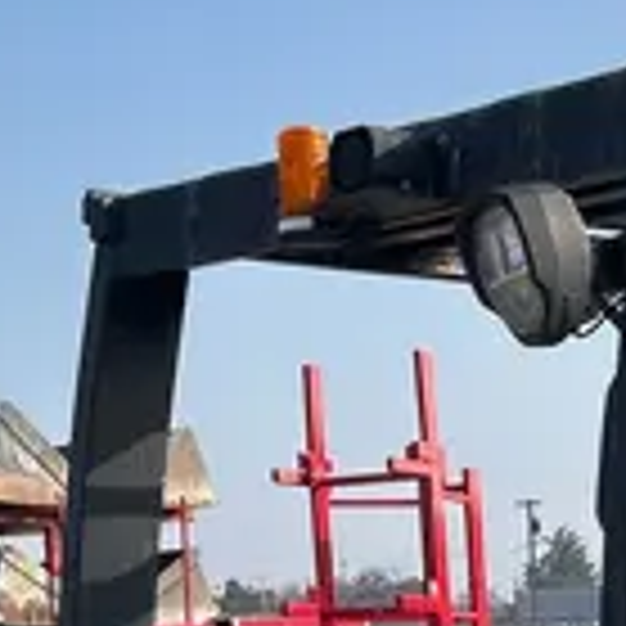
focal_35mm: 121
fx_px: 2476
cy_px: 858
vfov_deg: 13.8
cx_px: 721
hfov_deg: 14.0
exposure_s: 1/3968
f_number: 1.5
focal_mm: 5.7
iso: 50
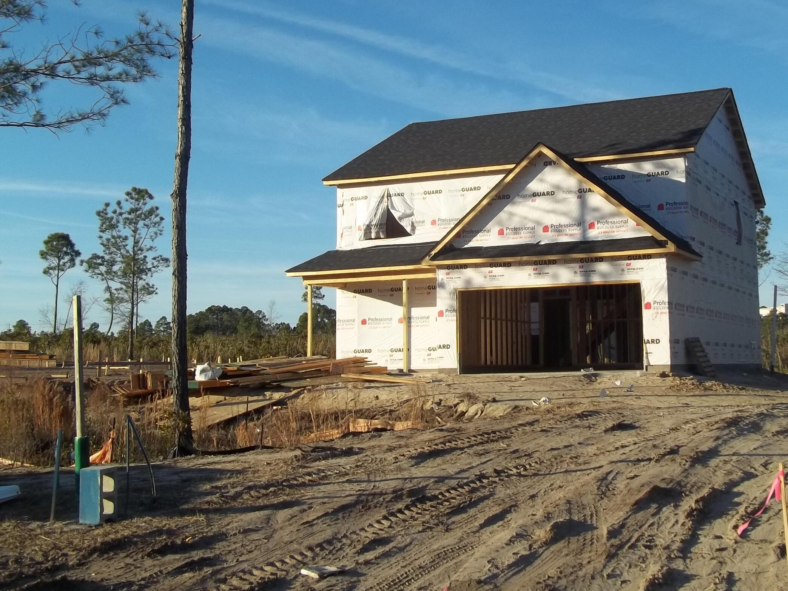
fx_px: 1047
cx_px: 497
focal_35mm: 46
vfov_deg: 31.4
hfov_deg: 40.9
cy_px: 220
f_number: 8.8
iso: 64
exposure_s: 1/160
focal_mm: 5.7
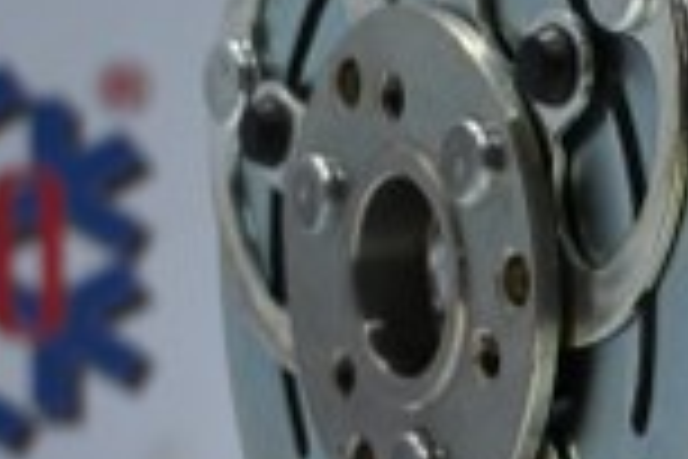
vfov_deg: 6.3
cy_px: 198
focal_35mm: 218
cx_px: 1138
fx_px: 4165
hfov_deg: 9.1
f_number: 5.3
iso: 800
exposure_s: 1/60
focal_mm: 37
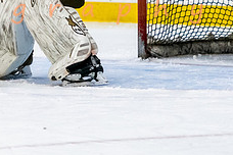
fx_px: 3411
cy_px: -29
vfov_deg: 2.6
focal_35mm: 527
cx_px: 41
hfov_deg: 3.9
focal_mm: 150
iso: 3200
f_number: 3.2
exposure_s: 1/640
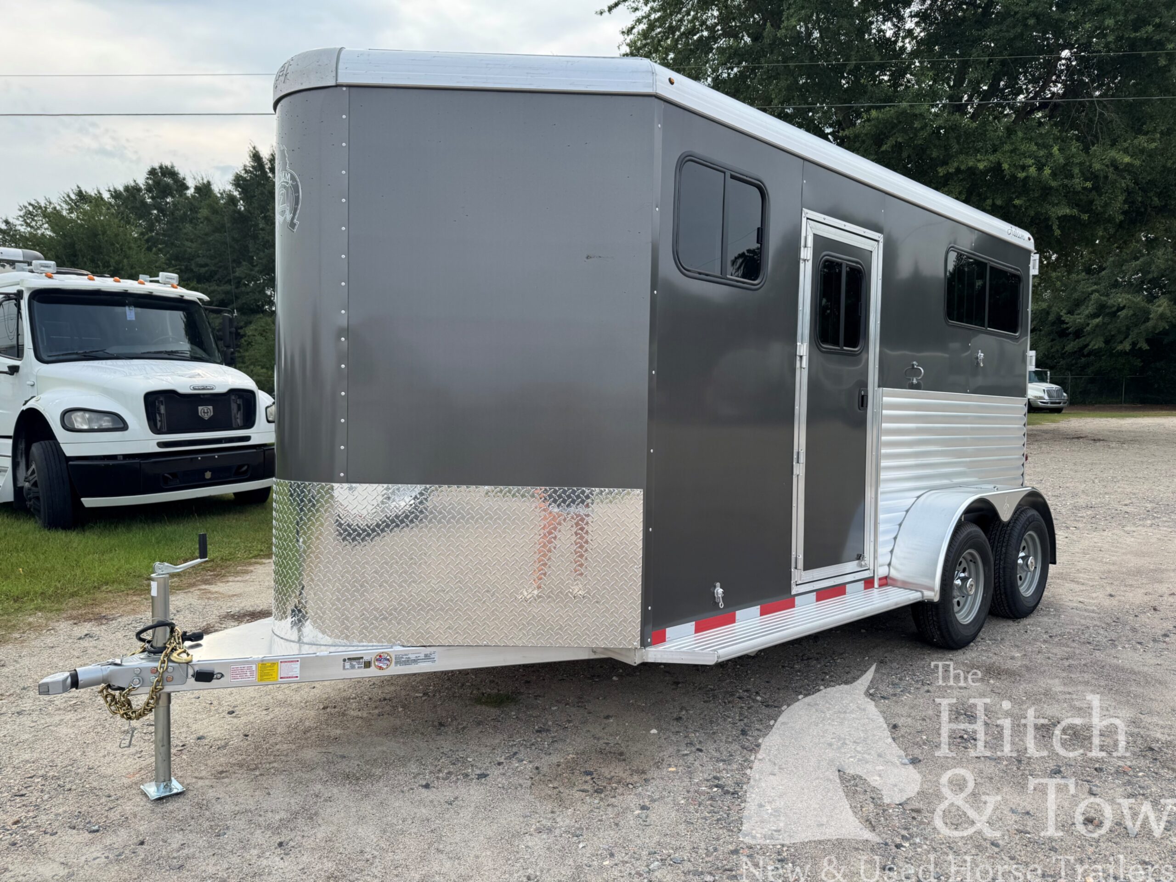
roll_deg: +0.3
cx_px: 588
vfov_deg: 56.8
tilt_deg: -4.7
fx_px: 815
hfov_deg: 71.6
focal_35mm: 24
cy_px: 441
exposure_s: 1/1339
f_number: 1.78
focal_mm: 6.76
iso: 80
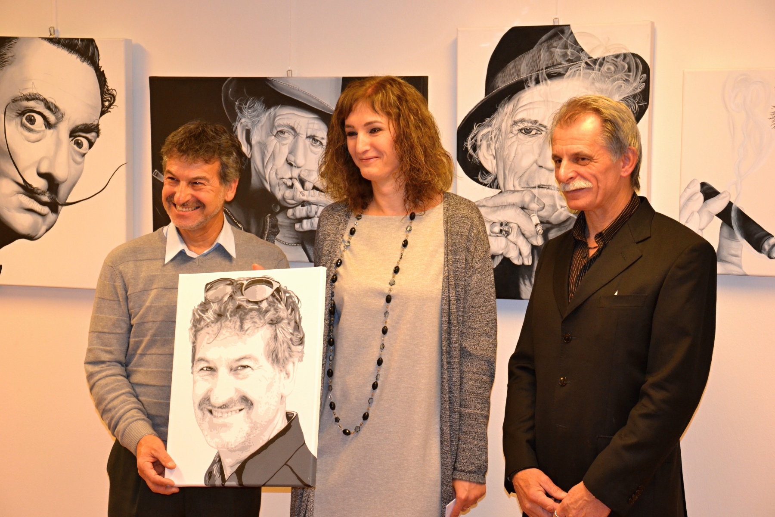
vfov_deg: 17.5
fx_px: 1679
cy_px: 258
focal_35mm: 78
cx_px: 388
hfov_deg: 26.0
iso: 1600
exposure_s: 1/60
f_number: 5
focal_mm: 52
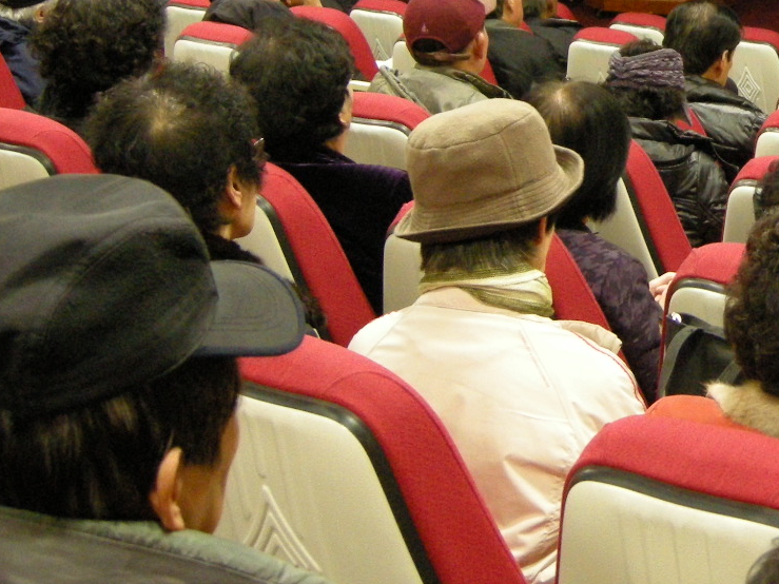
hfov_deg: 19.0
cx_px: 968
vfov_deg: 15.0
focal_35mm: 97
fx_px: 2183
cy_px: 4
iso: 400
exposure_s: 1/23.5
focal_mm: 7.5
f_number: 2.7
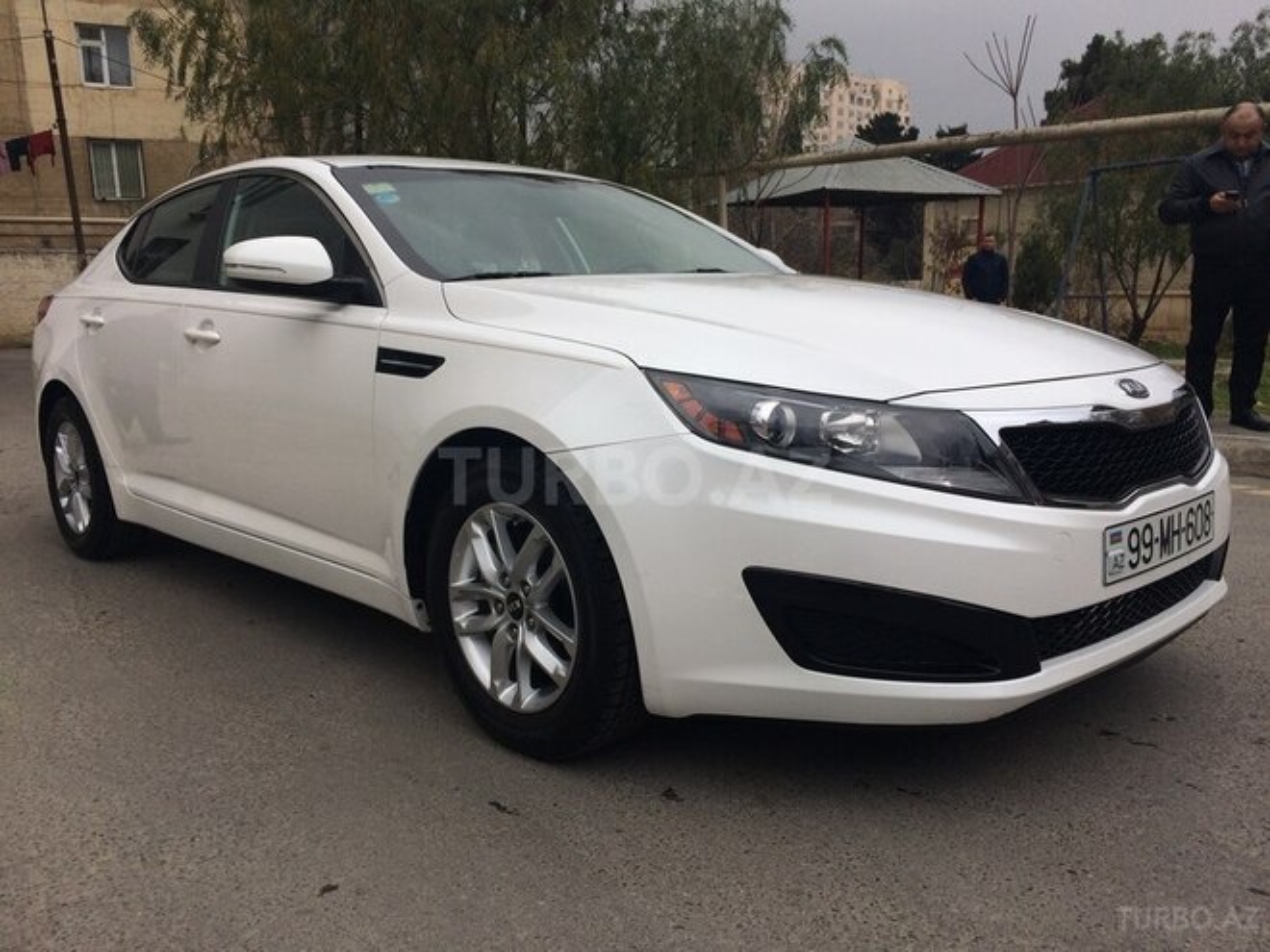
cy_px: 476
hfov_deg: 61.7
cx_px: 635
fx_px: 1064
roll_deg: +0.5
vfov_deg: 48.2
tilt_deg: -12.1
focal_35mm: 29
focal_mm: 4.15
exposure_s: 1/1053
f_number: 2.2
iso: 32
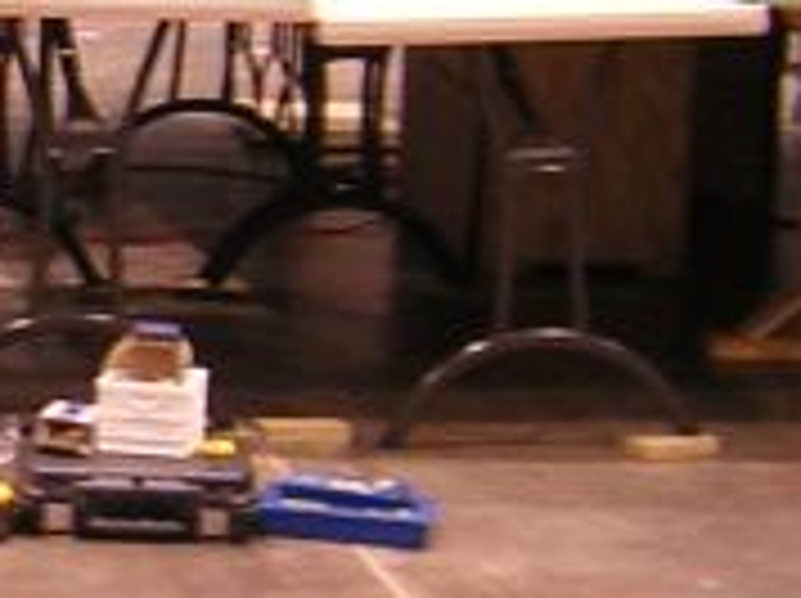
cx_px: -202
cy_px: 117
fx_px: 3744
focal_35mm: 162
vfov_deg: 9.1
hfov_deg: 11.9
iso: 100
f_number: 2.6
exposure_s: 1/4.7
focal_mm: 4.7
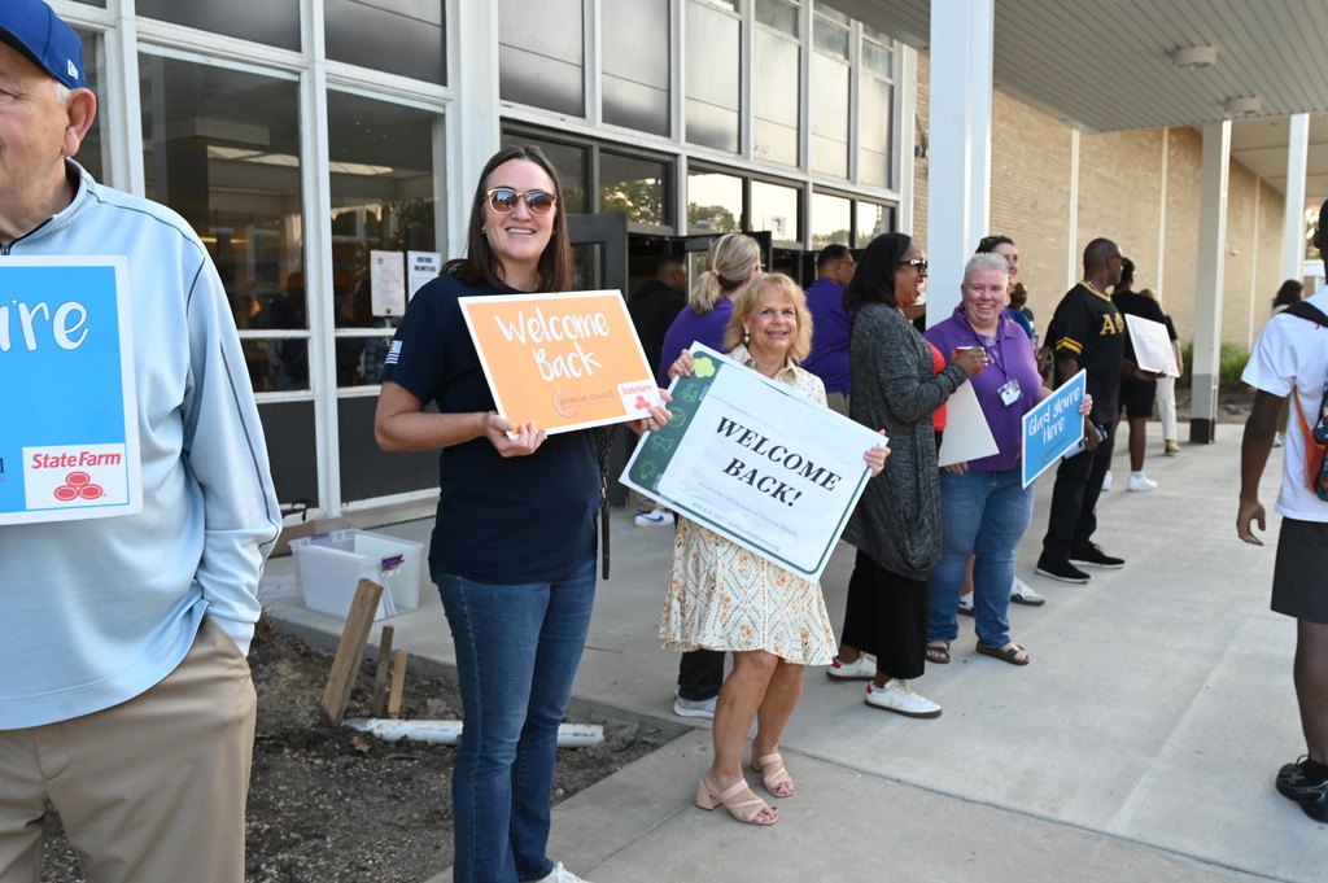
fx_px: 1106
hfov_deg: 62.0
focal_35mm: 30
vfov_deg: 43.5
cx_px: 664
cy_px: 442
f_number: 7.1
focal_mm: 30
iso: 800
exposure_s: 1/200
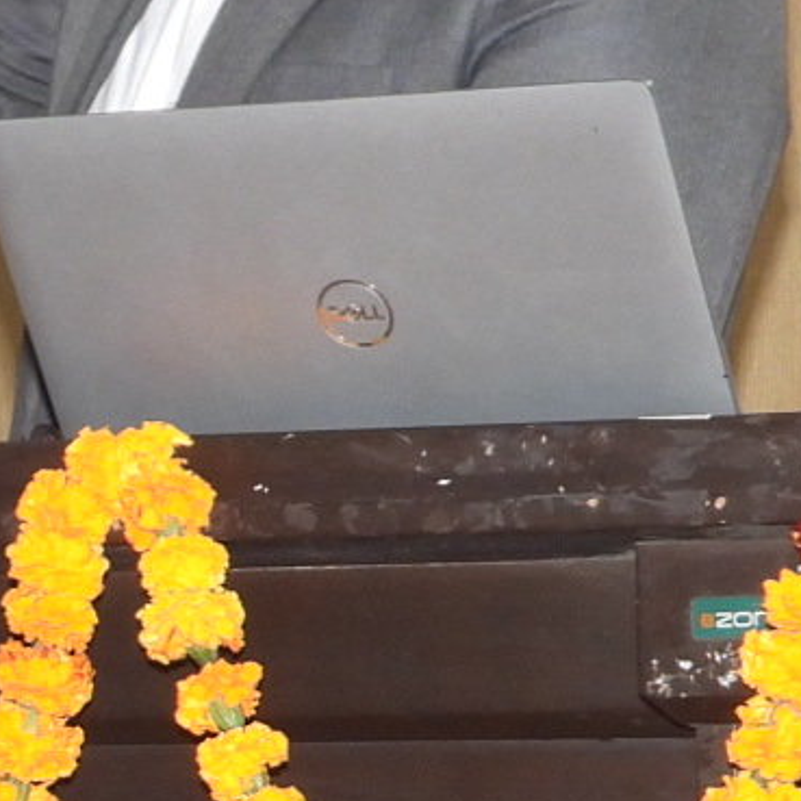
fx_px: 7121
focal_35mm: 272
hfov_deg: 6.3
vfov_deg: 6.4
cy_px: 838
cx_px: -682
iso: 200
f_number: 3.2
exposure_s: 1/30
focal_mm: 9
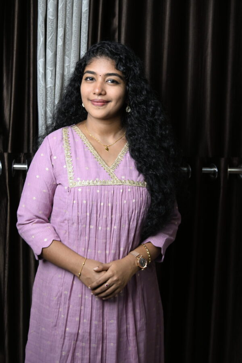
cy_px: 182
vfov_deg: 43.6
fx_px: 454
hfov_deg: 29.9
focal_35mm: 45
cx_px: 121
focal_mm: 30
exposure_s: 1/125
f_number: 2.8
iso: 500
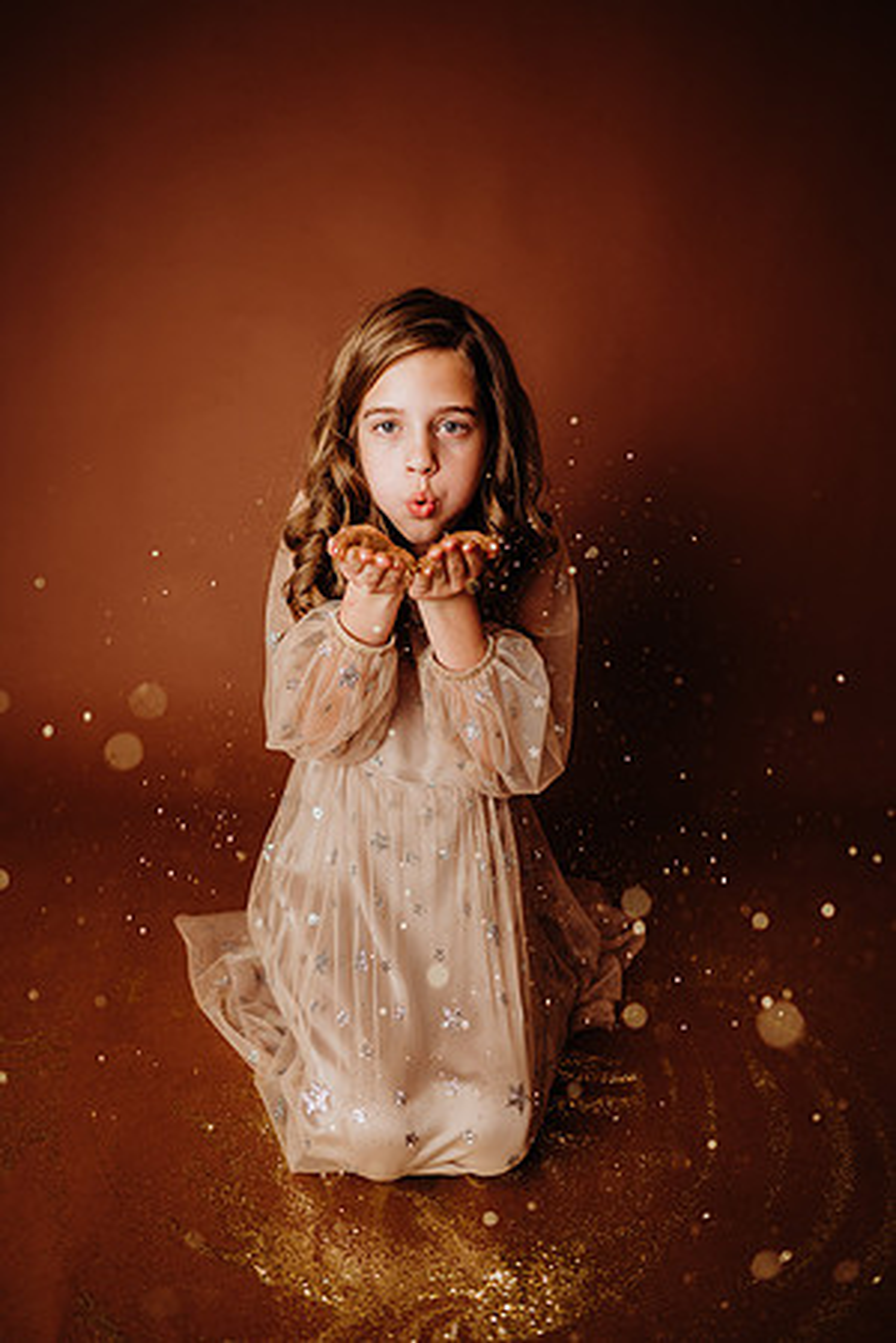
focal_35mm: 24
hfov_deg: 53.1
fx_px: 896
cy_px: 672
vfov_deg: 73.7
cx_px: 448
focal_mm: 24
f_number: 2.5
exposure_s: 1/160
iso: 100
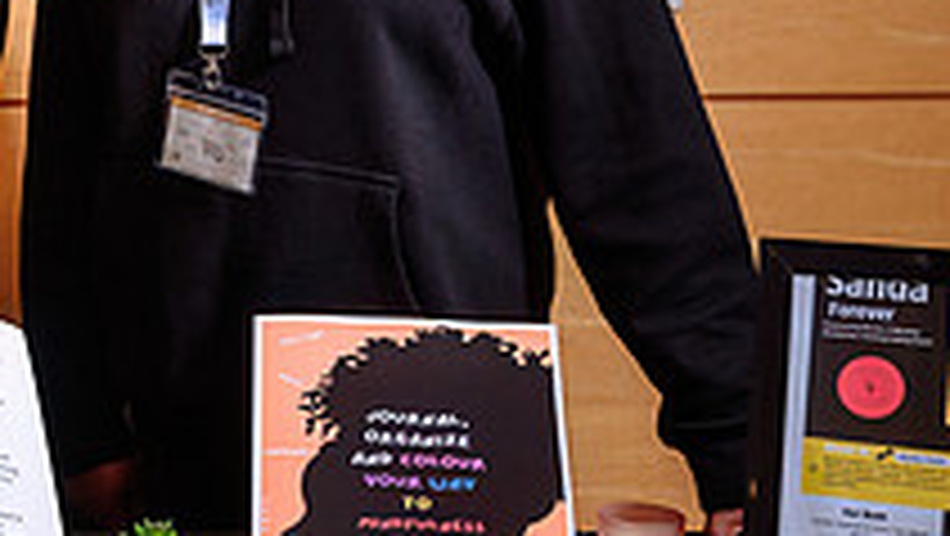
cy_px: 45
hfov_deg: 20.1
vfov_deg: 12.2
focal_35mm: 99
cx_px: -218
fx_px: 2495
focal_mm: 29
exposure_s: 1/160
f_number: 4
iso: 500
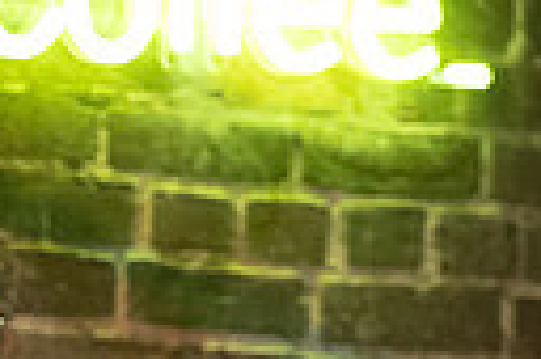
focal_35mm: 544
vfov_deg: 2.5
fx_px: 8165
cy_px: 813
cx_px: -55
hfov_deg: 3.8
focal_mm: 120
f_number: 2.8
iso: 5000
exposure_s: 1/400
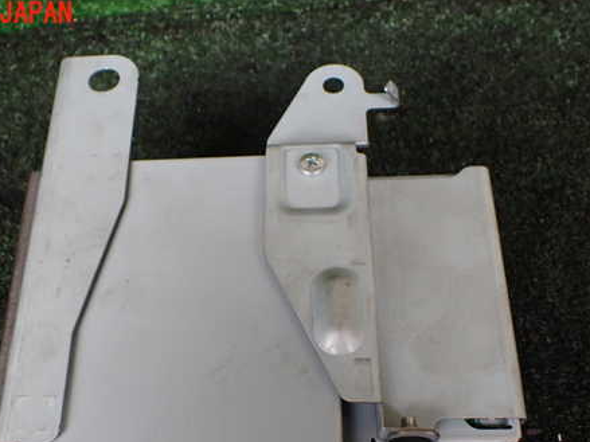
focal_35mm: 41
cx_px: 231
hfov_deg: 45.5
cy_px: 300
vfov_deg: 34.7
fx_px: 699
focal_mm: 5.4
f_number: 2.3
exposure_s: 1/125
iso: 640
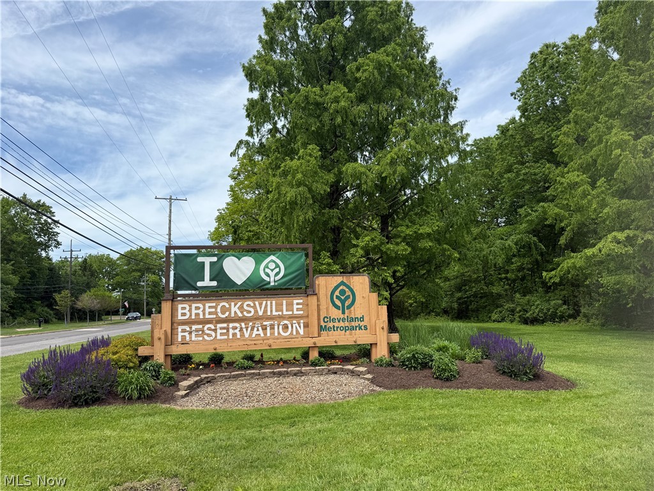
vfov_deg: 56.8
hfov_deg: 71.6
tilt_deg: +6.9
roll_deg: +1.3
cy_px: 246
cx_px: 327
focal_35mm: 24
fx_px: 453
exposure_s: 1/3953
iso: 80
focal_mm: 6.76
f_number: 1.78
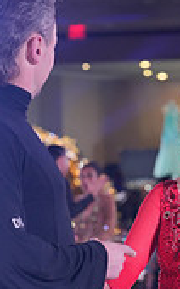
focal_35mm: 261
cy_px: 360
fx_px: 2052
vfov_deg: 8.0
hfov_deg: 5.0
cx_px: 123
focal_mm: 75
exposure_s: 1/400
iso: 1250
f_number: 3.5
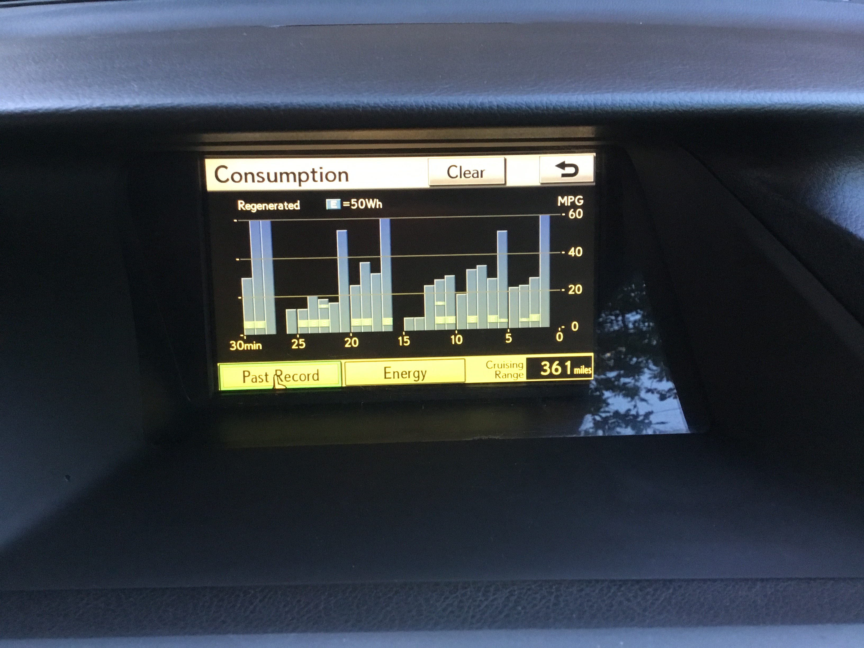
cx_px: 432
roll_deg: +0.7
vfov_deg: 45.4
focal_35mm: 31
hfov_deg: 58.4
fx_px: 774
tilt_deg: -25.1
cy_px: 324
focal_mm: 3.3
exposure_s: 1/30
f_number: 2.4
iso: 160
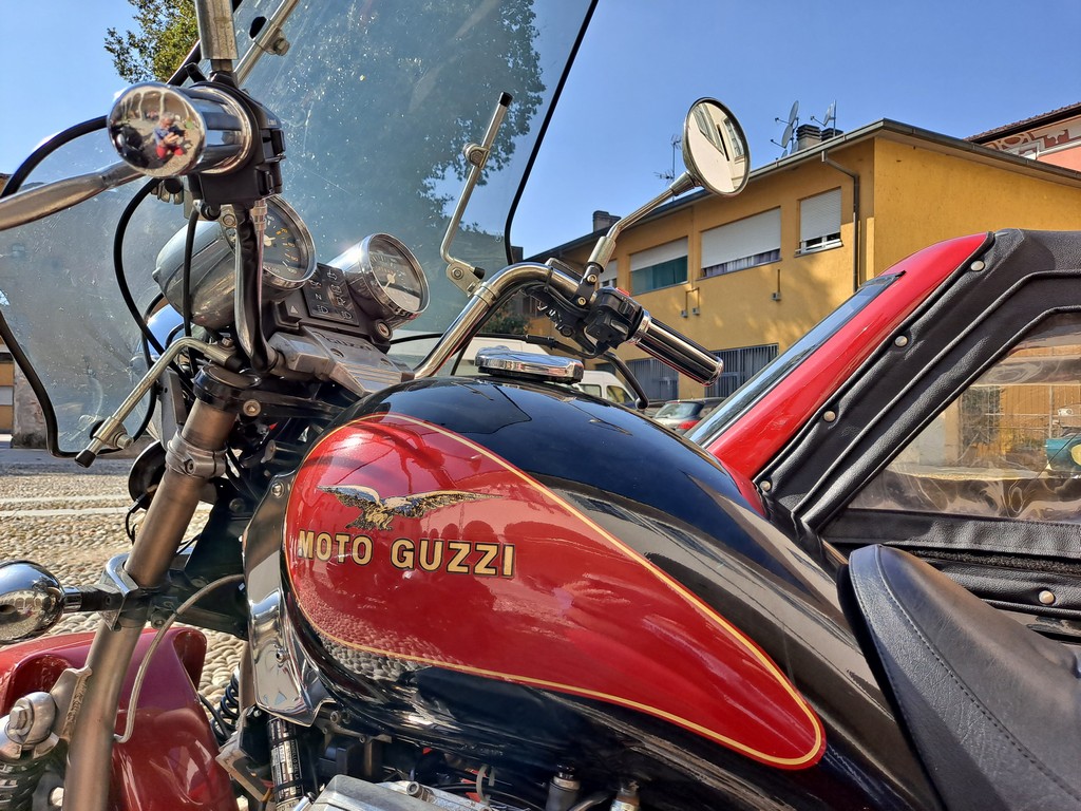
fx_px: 781
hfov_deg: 69.4
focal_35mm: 25
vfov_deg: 54.9
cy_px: 406
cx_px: 540
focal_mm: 4.6
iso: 32
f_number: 2
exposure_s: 1/1238
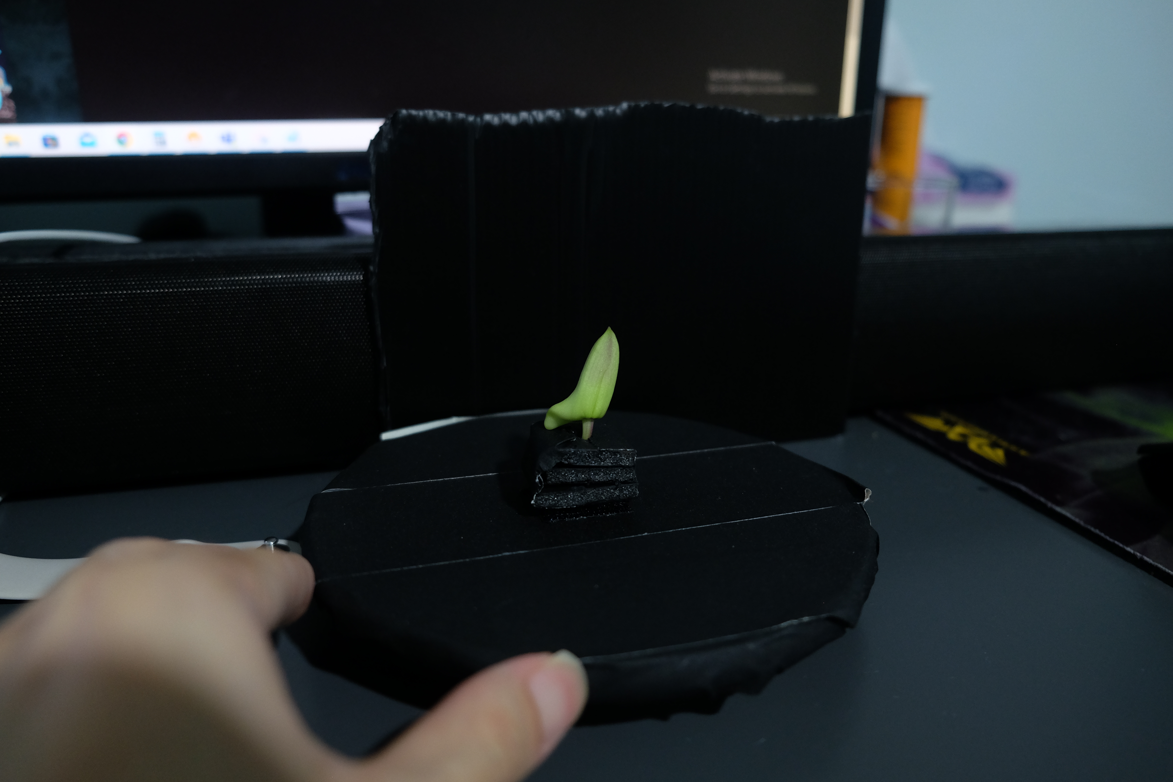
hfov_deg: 67.4
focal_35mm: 27
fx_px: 880
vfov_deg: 47.9
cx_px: 586
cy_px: 391
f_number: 2.8
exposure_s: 1/34
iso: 800
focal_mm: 18
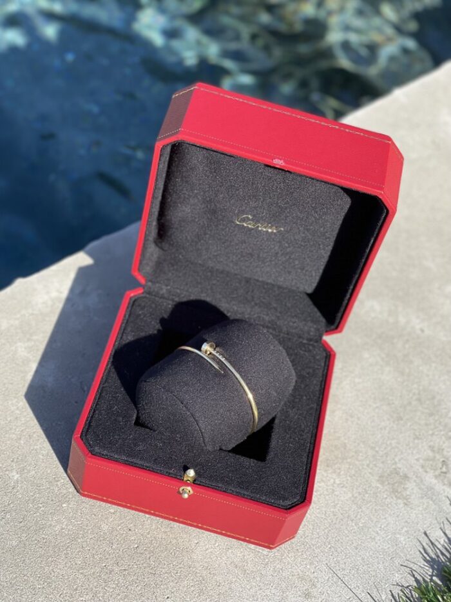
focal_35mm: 64
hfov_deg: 22.9
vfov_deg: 30.3
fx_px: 1112
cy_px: 301
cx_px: 226
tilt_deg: -46.8
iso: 32
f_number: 2.2
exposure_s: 1/595
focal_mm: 7.5
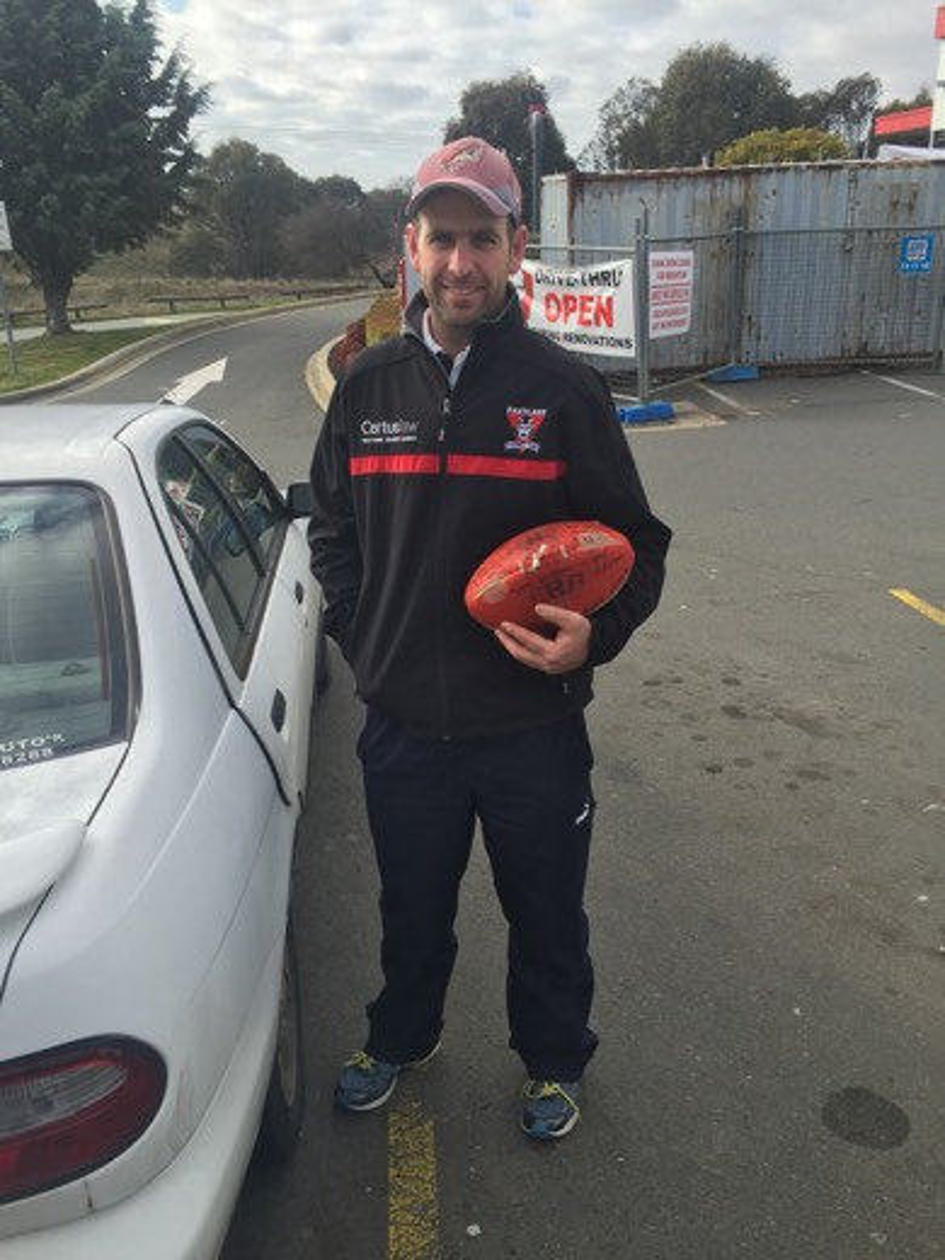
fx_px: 1056
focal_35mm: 29
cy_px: 630
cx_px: 472
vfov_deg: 61.7
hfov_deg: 48.2
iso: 32
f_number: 2.2
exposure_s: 1/898
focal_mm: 4.15
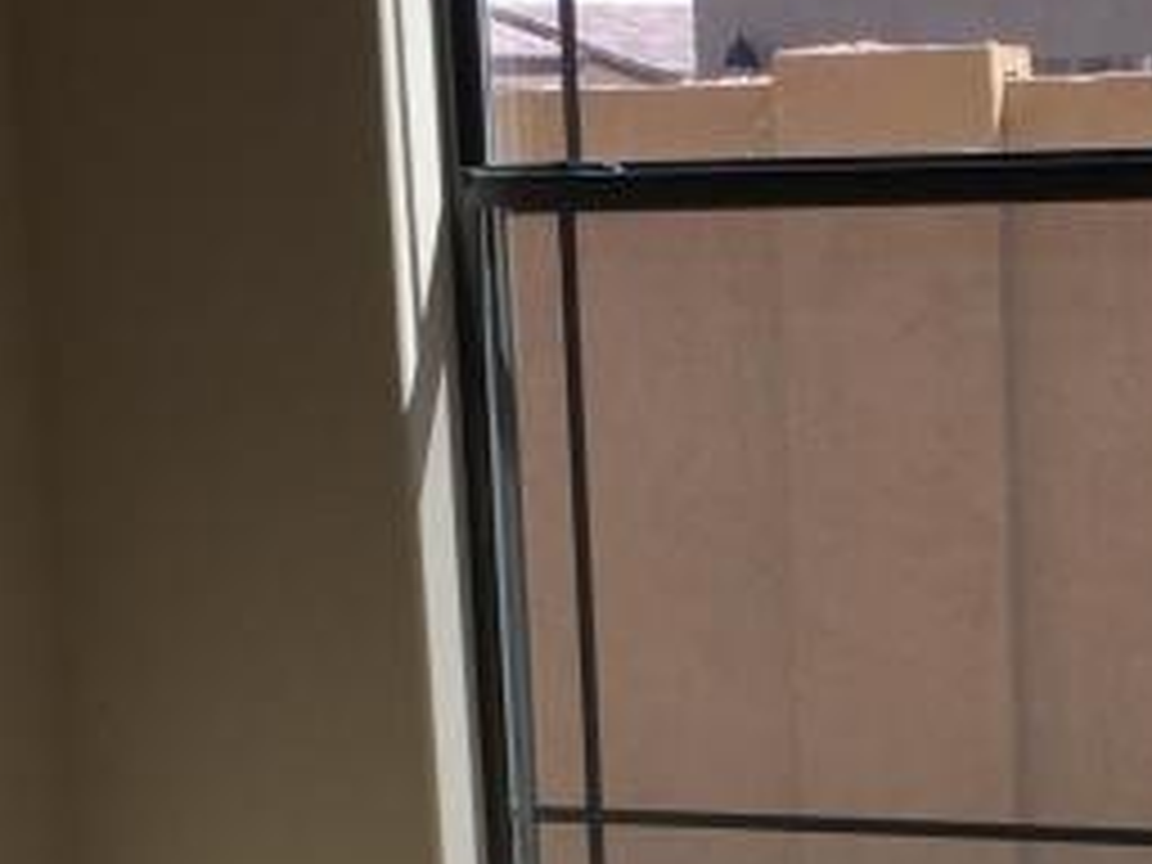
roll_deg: +2.1
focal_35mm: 116
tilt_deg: -12.2
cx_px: 999
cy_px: 990
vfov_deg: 12.5
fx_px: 3860
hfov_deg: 16.8
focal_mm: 4.15
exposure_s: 1/439
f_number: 2.2
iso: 32
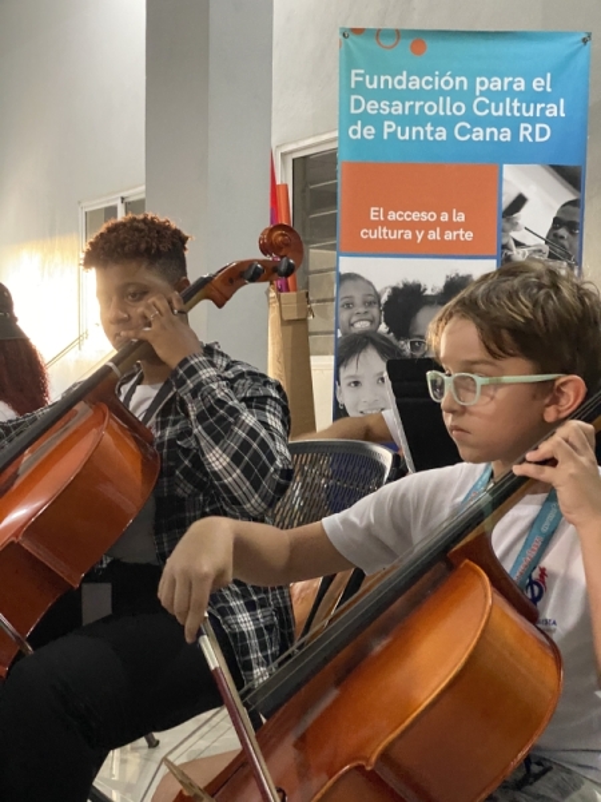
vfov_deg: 36.8
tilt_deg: -0.4
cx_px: 300
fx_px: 1204
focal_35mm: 52
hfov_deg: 28.0
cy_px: 401
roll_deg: -0.1
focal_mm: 6
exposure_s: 1/39
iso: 640
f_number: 2
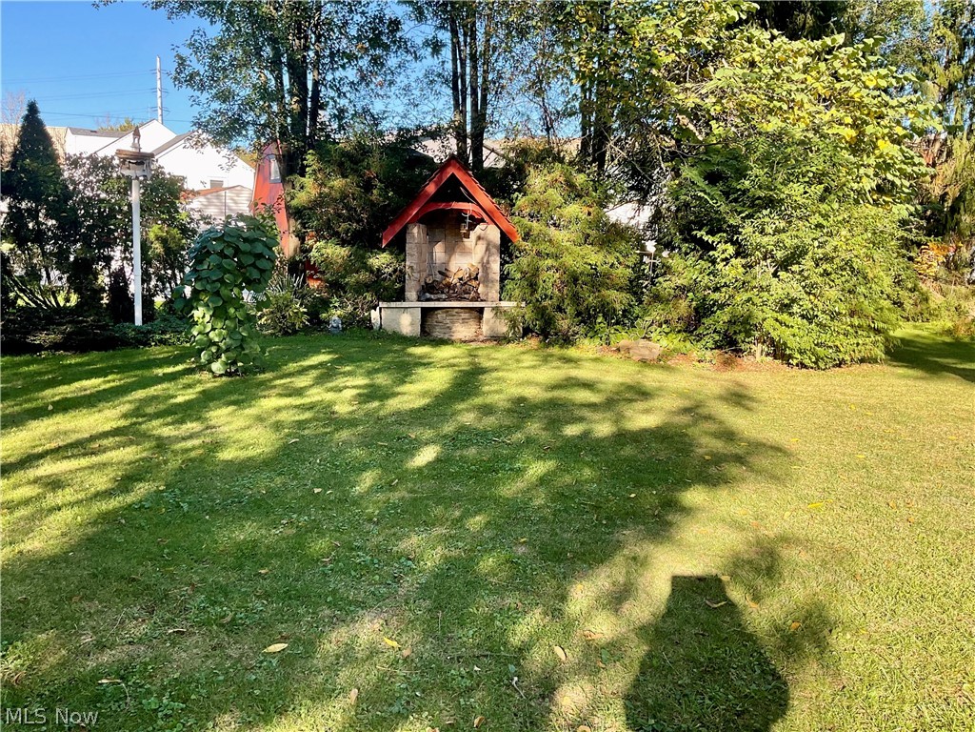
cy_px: 366
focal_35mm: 29
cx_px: 488
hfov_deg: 61.7
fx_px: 817
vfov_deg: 48.2
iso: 16
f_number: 1.8
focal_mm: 3
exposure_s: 1/276
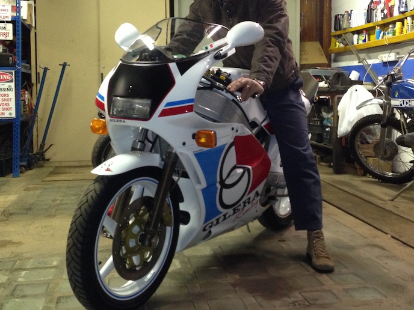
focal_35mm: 48
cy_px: 117
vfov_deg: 30.1
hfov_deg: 39.6
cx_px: 232
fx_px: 574
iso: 320
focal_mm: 4.13
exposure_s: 1/20
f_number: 2.4
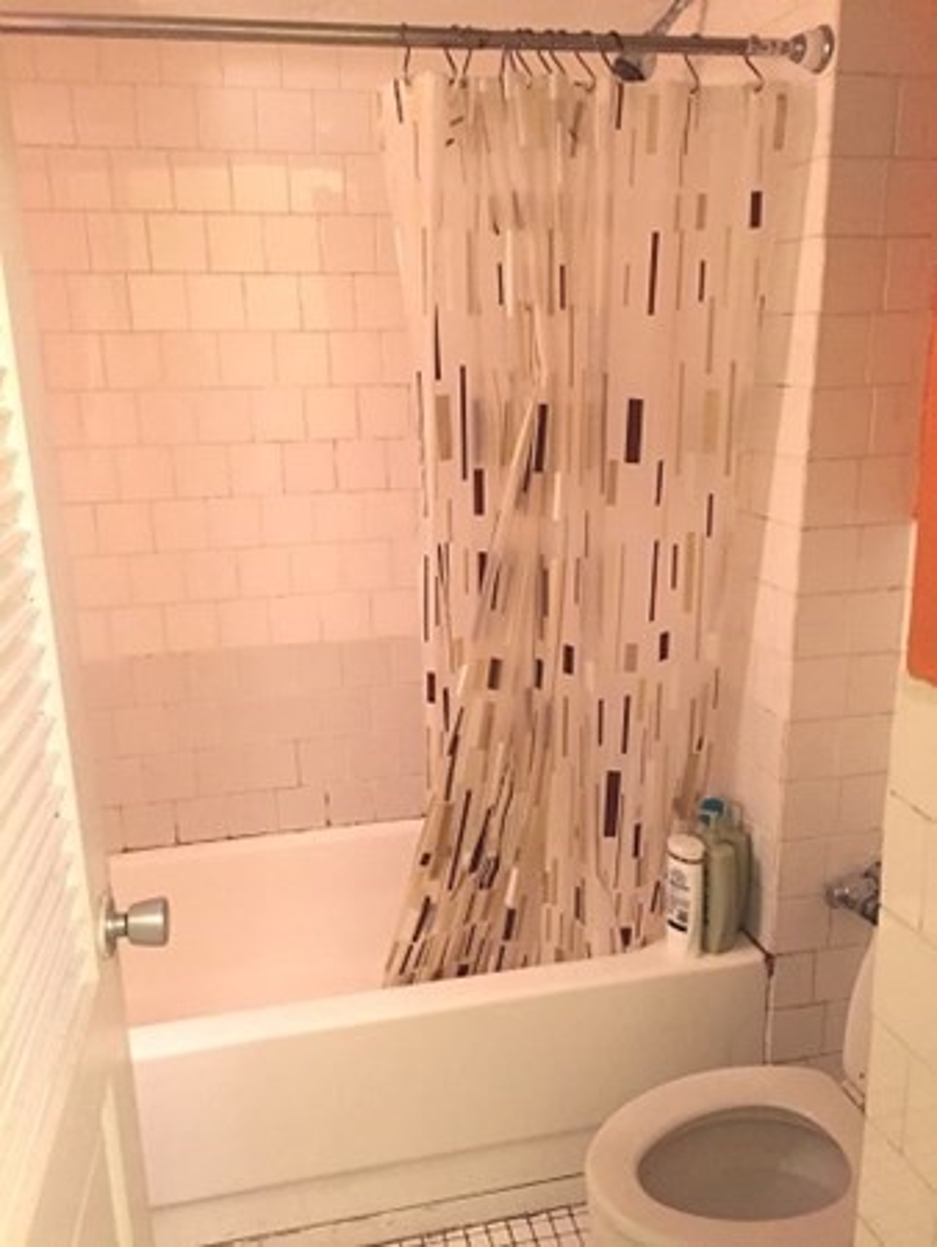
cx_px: 468
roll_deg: +0.7
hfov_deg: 48.3
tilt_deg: -15.2
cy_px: 624
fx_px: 1046
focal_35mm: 29
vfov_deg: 61.6
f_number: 2.2
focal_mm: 4.15
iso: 250
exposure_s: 1/30
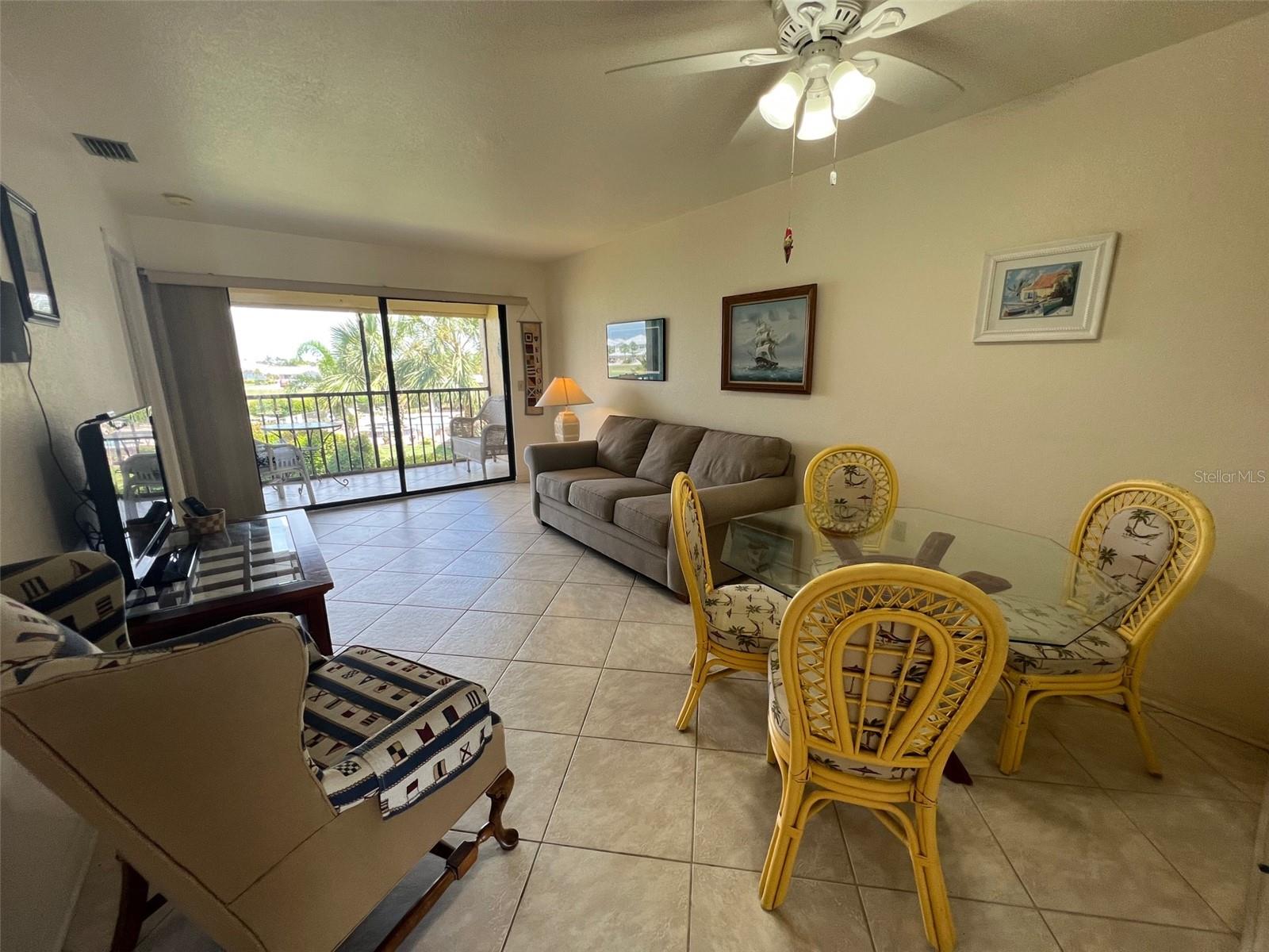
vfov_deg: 89.9
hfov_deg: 106.2
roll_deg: +0.5
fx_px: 477
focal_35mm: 13
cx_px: 634
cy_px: 476
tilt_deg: -12.2
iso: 64
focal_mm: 1.57
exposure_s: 1/120
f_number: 1.8
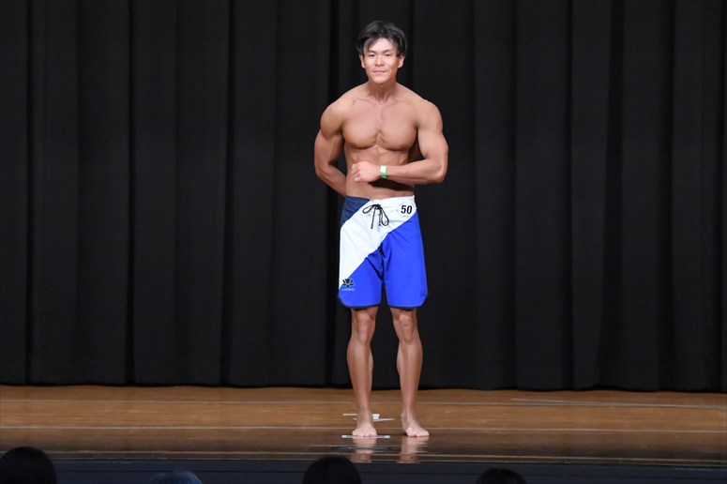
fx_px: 4380
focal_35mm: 217
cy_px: 242
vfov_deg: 6.3
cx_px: 364
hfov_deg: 9.5
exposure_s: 1/400
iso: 8000
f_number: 5.6
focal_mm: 145
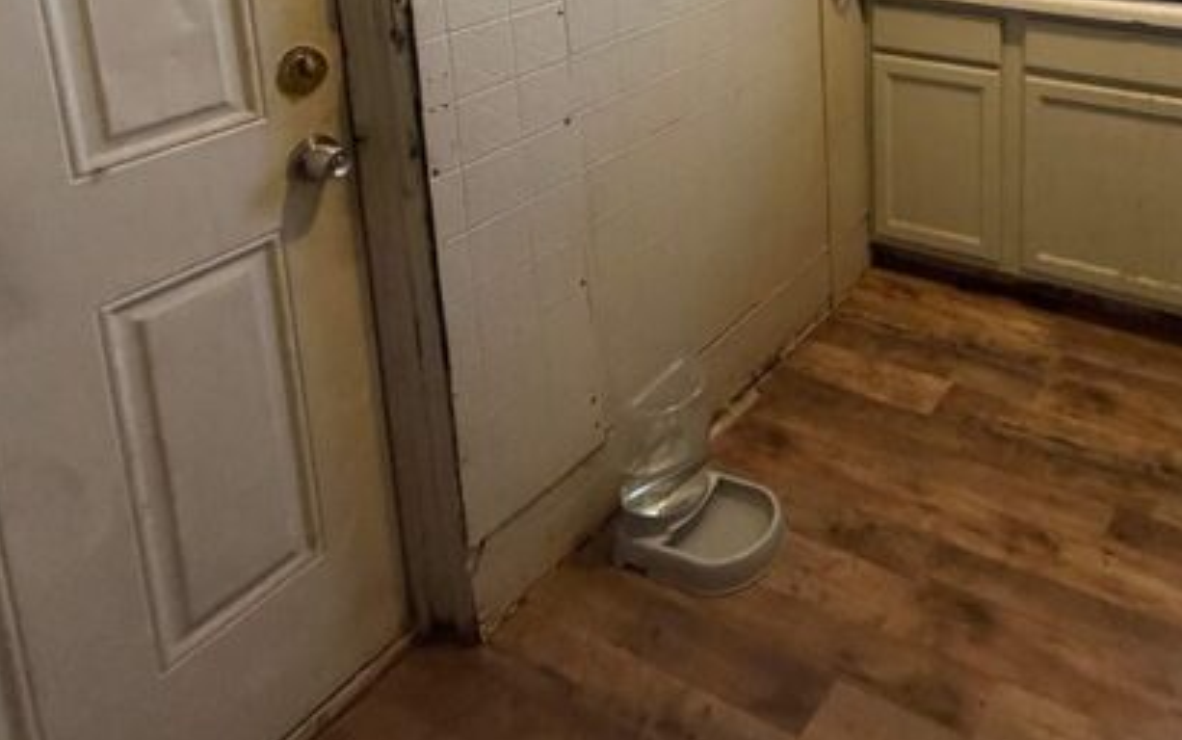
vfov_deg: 36.3
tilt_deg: -10.3
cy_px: -81
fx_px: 935
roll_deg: -0.7
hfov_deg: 56.4
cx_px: 1049
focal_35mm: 29
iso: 500
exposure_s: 1/60
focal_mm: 2.22
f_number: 2.2
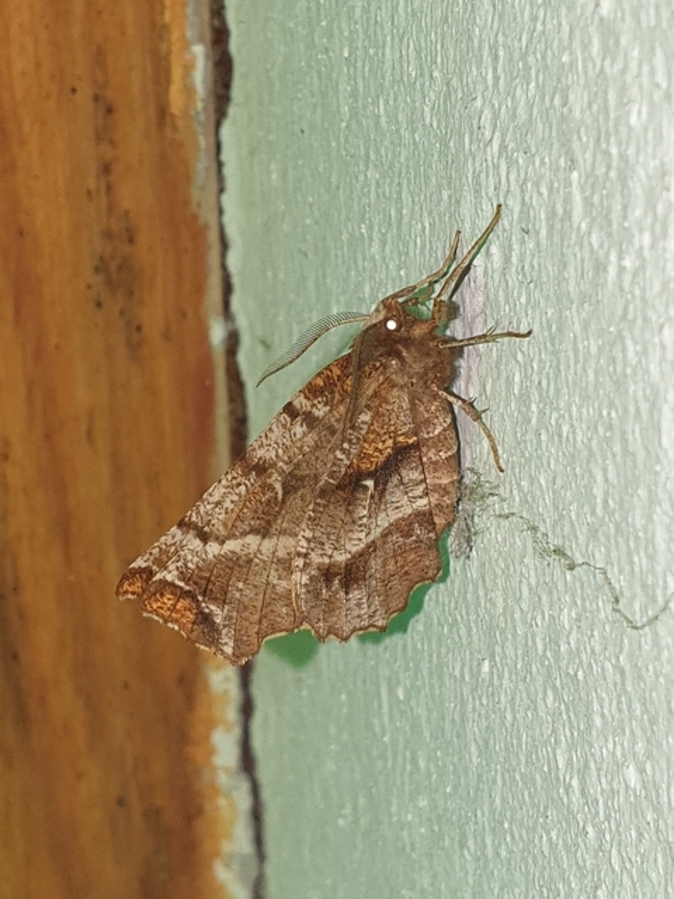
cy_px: 450
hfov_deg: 53.1
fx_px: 675
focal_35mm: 26
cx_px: 337
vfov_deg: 67.3
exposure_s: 1/100
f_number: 2.4
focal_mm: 4.3
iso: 64
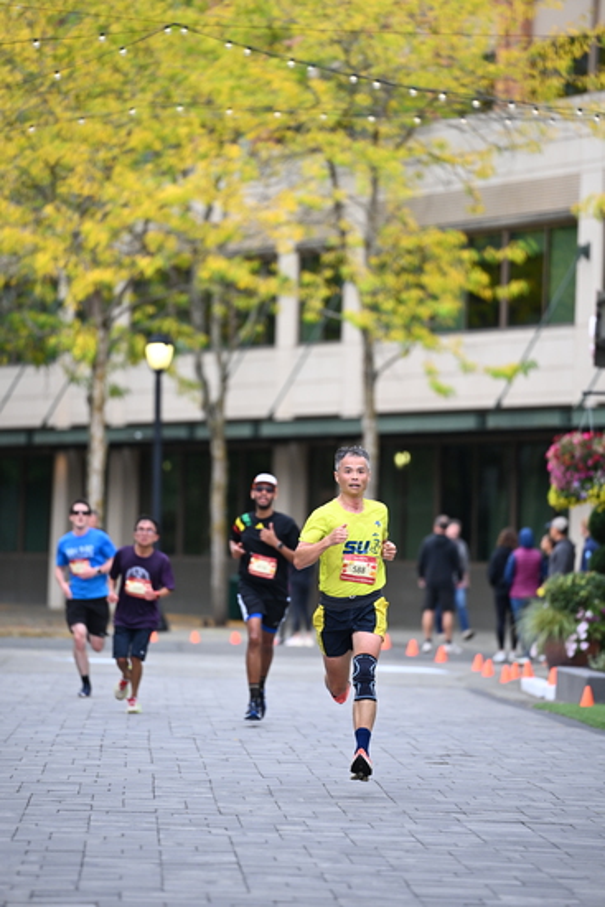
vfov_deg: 10.3
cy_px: 454
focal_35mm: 200
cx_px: 302
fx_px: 5038
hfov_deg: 6.9
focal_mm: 200
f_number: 2.8
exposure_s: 1/1600
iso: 1000
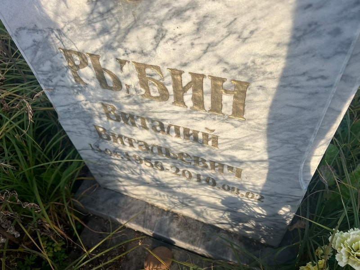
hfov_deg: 67.3
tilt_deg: -51.9
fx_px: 270
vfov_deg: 53.1
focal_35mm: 26
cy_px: 135
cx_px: 180
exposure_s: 1/1344
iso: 50
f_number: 1.5
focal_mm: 5.7
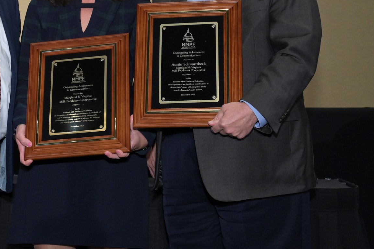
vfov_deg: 16.0
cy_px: 15
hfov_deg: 24.1
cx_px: 118
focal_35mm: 84
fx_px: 872
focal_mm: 43
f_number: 6.3
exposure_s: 1/160
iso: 3200
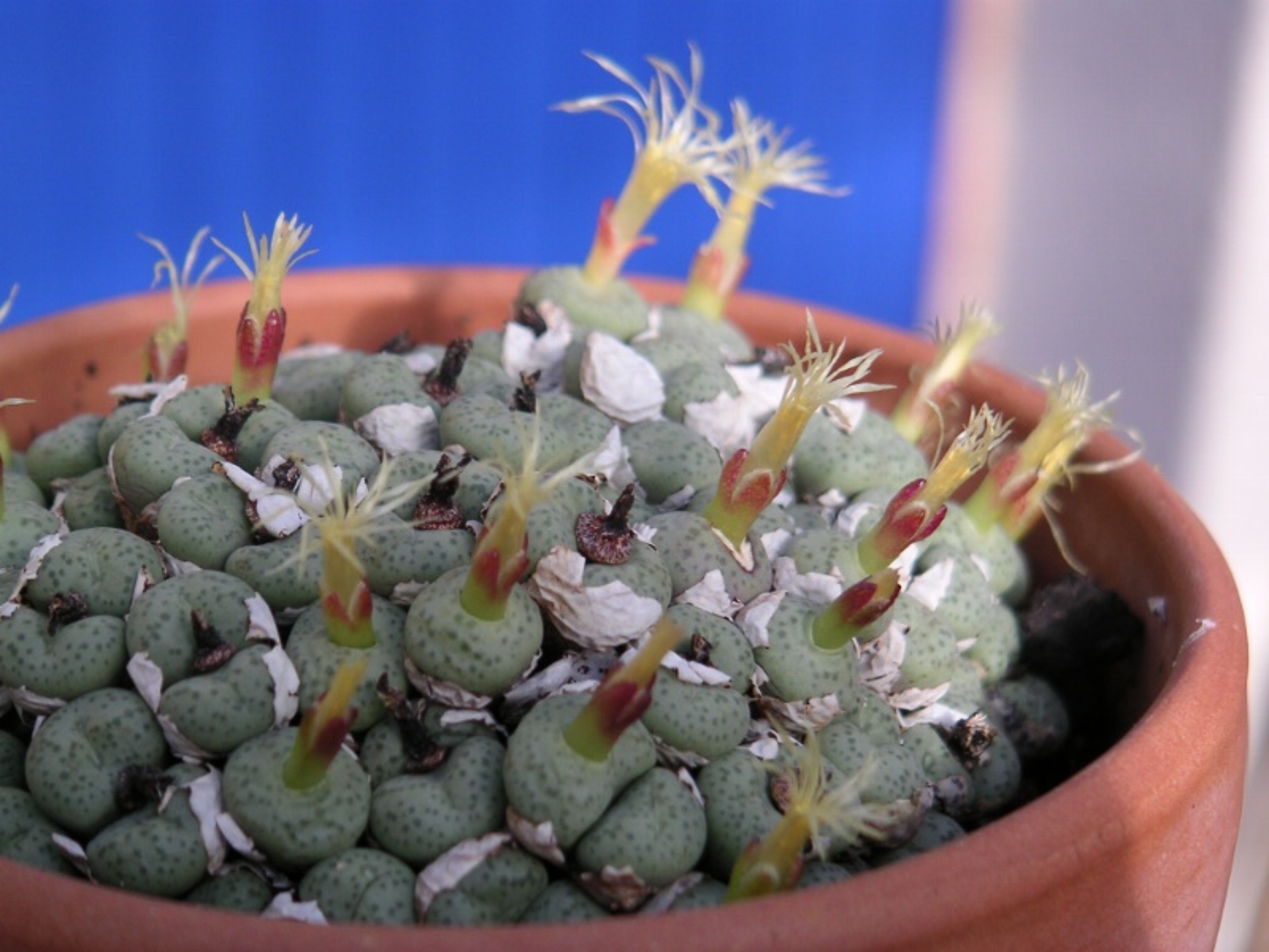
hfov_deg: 17.7
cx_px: 634
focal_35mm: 111
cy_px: 476
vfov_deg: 13.3
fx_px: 4069
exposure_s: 1/250
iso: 50
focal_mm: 17.1
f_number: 3.6
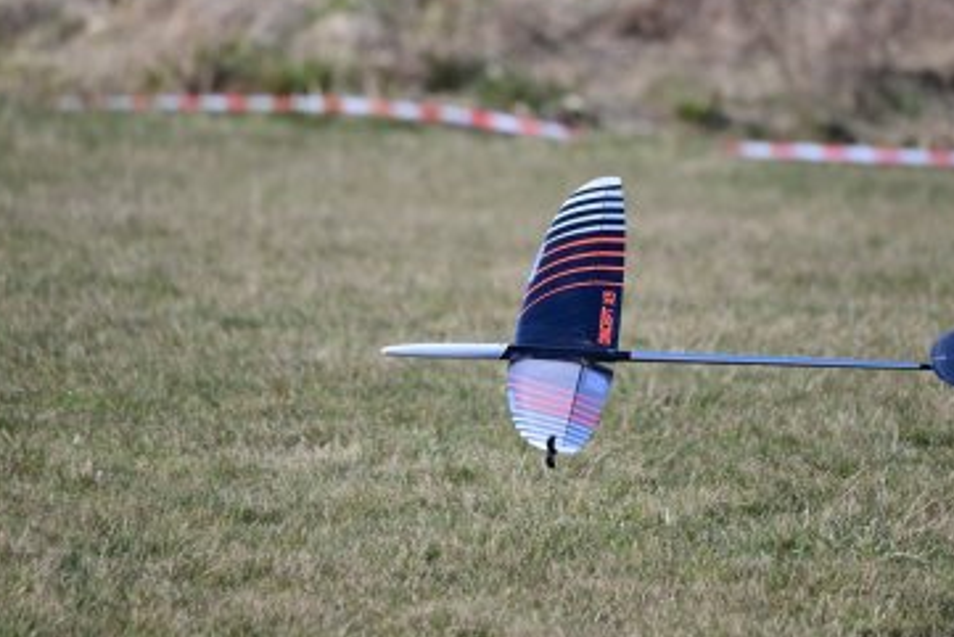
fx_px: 14607
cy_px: 320
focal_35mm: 551
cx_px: 538
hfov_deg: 3.7
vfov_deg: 2.5
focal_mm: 400
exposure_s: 1/2000
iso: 640
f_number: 6.3
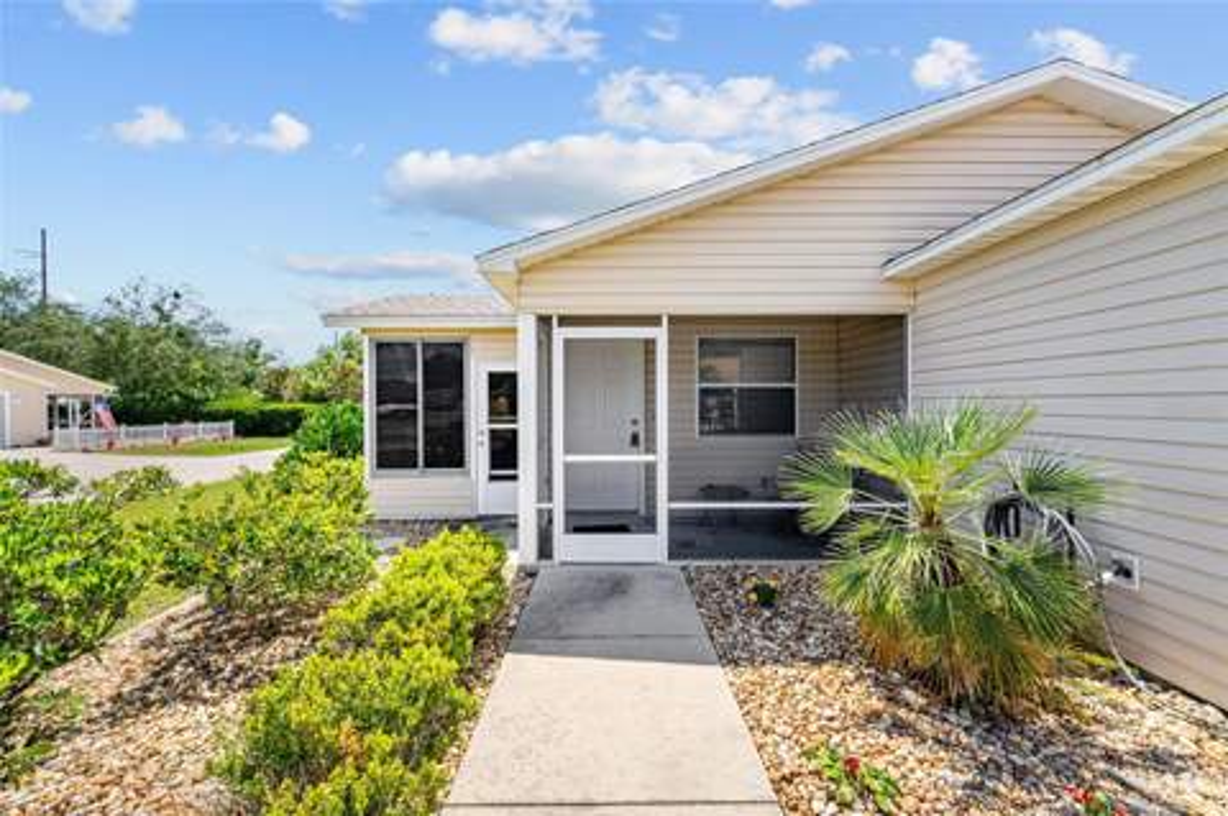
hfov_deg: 104.3
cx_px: 614
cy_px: 408
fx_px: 477
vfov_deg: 81.1
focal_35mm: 14
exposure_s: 1/640
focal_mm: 14
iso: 320
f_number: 8
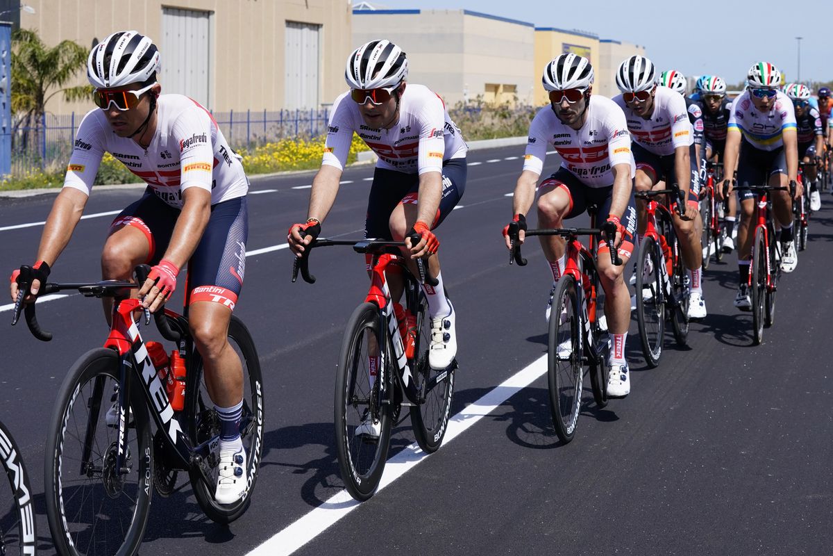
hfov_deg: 28.8
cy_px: 278
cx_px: 416
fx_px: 1620
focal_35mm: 70
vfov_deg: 19.5
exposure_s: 1/2500
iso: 800
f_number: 8
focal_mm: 70
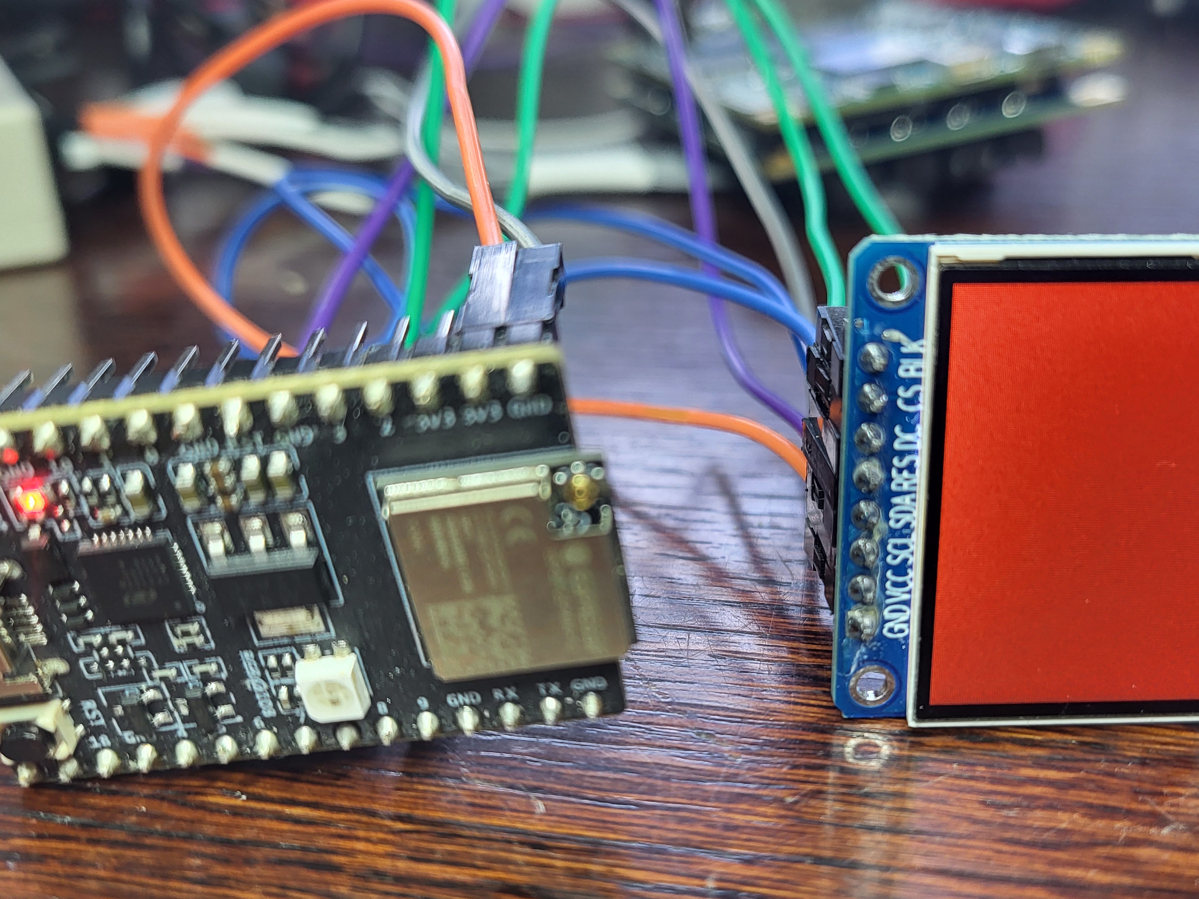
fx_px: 1282
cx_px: 684
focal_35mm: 37
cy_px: 562
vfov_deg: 38.4
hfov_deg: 50.0
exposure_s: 1/100
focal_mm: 5.4
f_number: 1.8
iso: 160
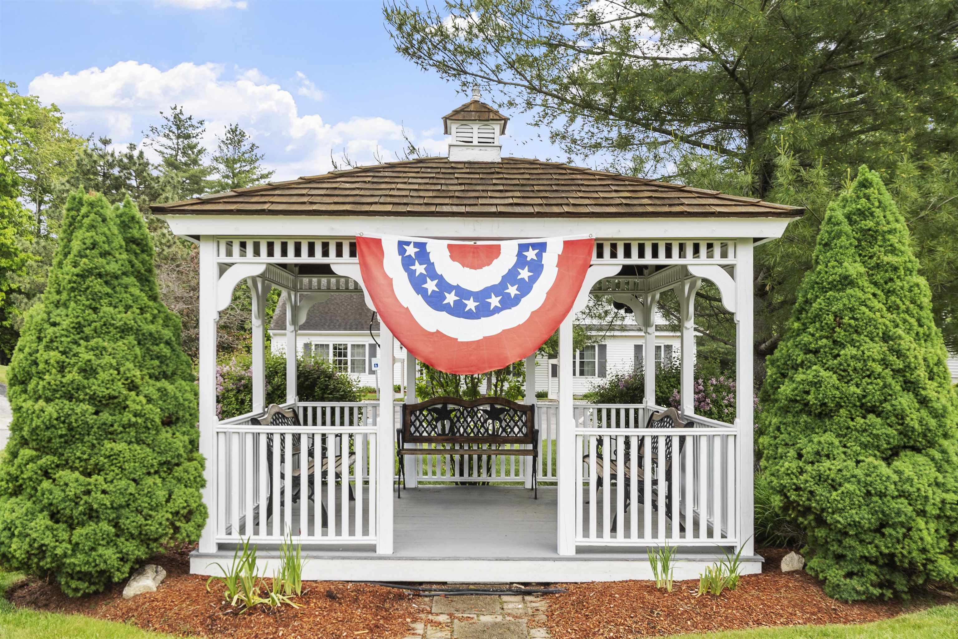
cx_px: 479
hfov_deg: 57.2
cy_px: 320
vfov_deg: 40.0
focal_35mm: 33
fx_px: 878
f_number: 8
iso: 320
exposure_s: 1/125
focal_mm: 22
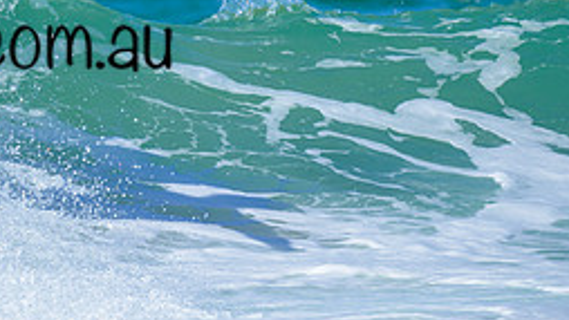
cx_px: -65
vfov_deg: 0.6
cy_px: 17
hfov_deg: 1.1
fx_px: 28869
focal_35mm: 1913
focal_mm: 800
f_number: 6.3
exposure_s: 1/2000
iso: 320
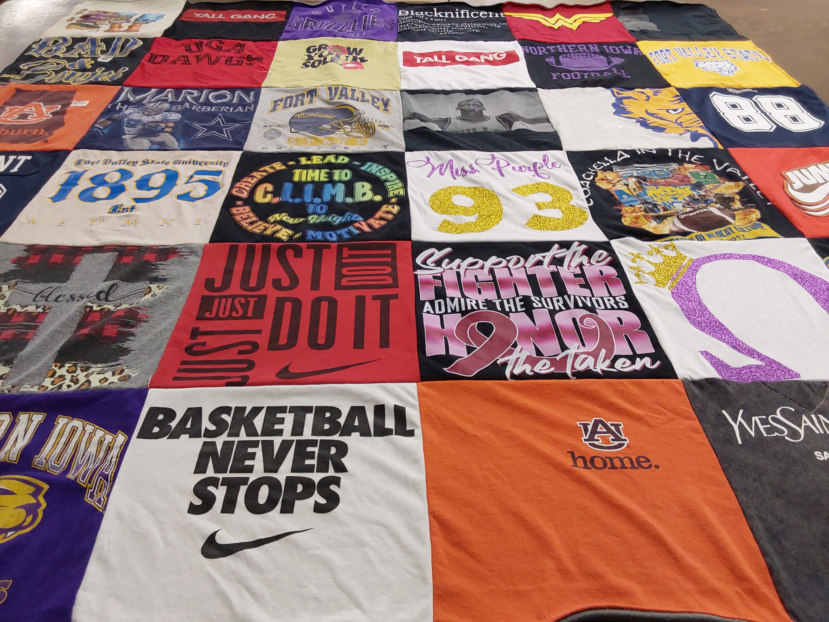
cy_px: 311
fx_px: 671
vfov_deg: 49.7
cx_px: 414
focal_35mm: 28
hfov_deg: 63.4
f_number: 1.9
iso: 125
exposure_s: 1/60
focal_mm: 2.91
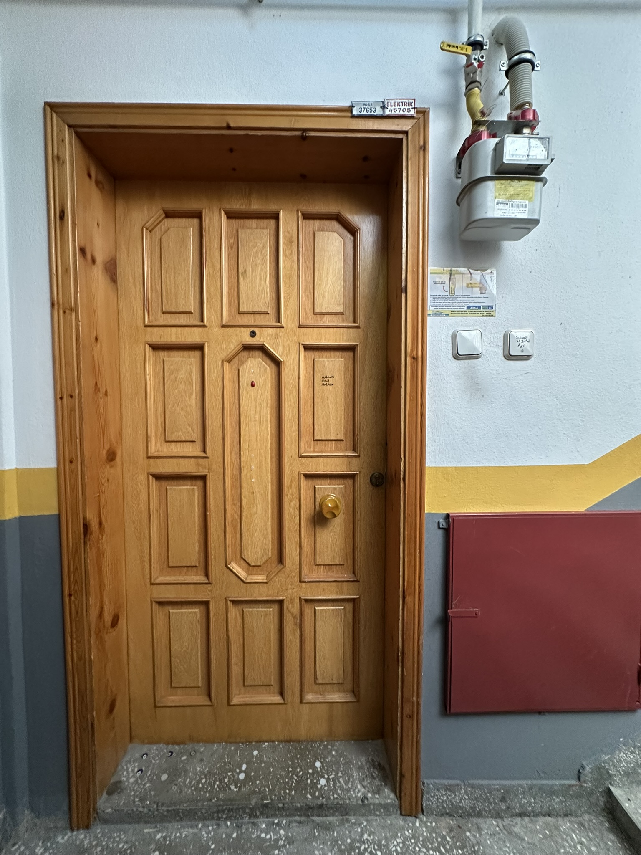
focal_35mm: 14
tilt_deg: -2.3
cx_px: 320
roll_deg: -1.5
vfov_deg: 102.1
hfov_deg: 85.7
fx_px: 346
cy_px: 428
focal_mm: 2.22
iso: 500
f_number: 2.2
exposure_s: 1/50
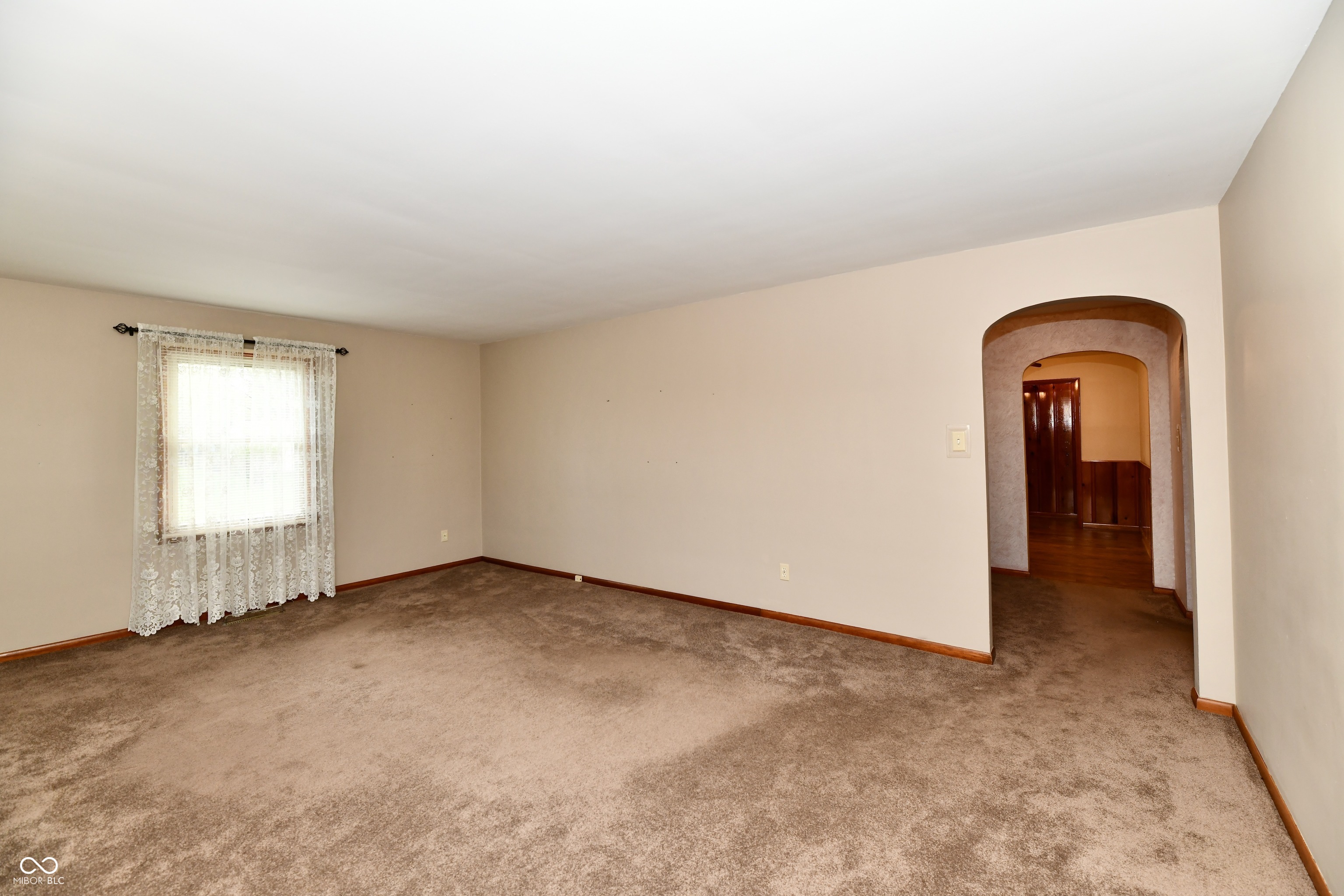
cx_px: 672
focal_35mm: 14
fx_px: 523
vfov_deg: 81.2
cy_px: 448
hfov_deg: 104.3
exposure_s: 1/60
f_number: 6.3
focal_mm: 14
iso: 640
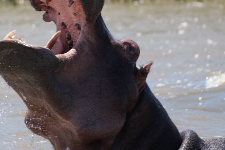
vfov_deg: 1.4
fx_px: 6280
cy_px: 22
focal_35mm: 1004
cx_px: 55
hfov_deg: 2.1
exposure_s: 1/500
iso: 160
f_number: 6.3
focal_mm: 350
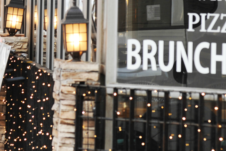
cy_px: 11
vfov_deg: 3.6
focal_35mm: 381
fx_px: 2390
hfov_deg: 5.4
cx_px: 53
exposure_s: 1/50
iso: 320
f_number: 6.3
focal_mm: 135
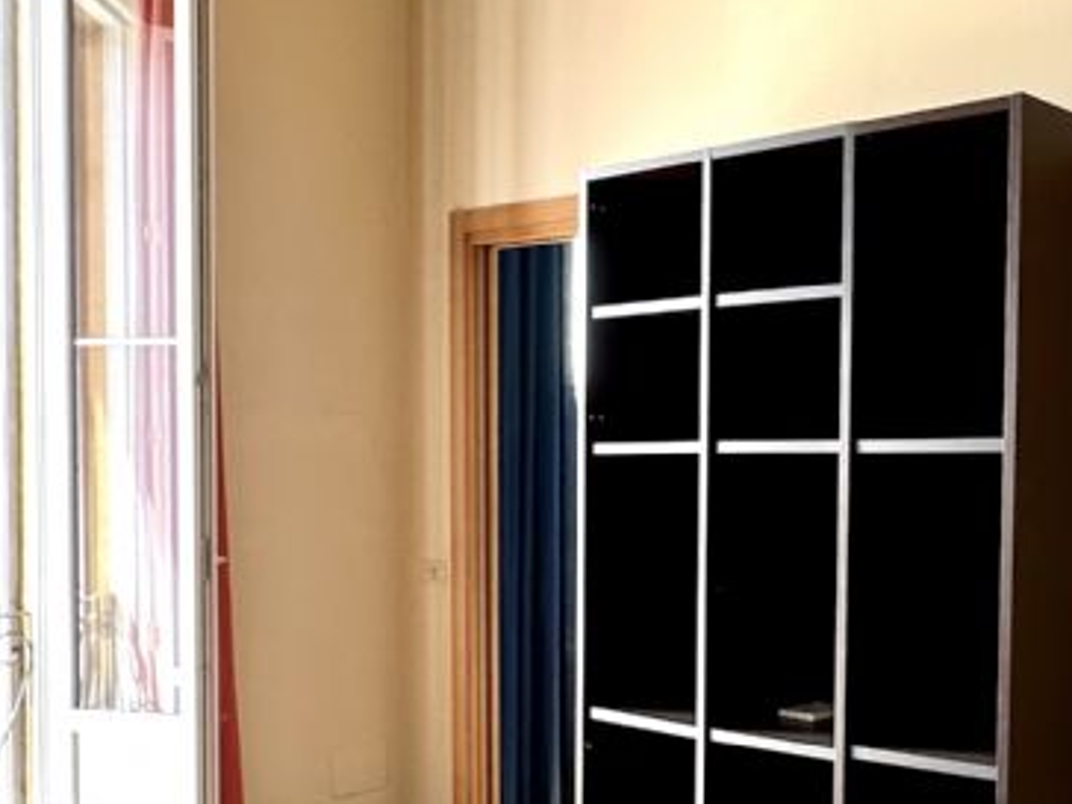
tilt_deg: -3.0
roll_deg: -1.6
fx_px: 1548
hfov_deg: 36.4
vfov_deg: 28.9
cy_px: 555
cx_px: 910
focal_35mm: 50
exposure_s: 1/99
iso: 160
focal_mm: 2.22
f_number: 2.2
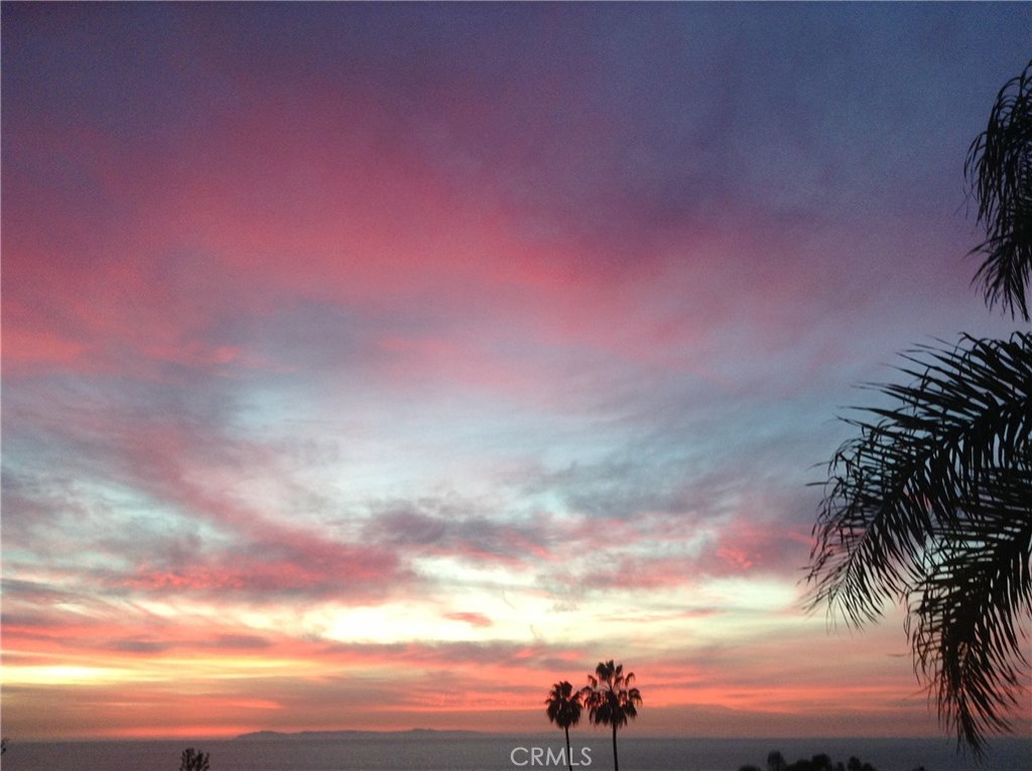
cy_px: 386
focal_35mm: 33
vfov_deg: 42.8
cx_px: 516
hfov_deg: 55.4
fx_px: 982
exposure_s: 1/24
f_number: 2.4
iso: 50
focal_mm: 3.3
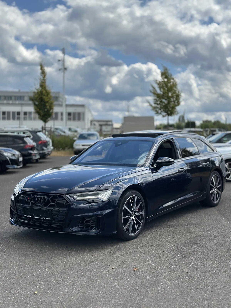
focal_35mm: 48
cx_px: 116
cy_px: 154
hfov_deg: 30.3
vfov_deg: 39.7
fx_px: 427
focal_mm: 6.86
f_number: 1.78
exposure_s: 1/6211
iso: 100
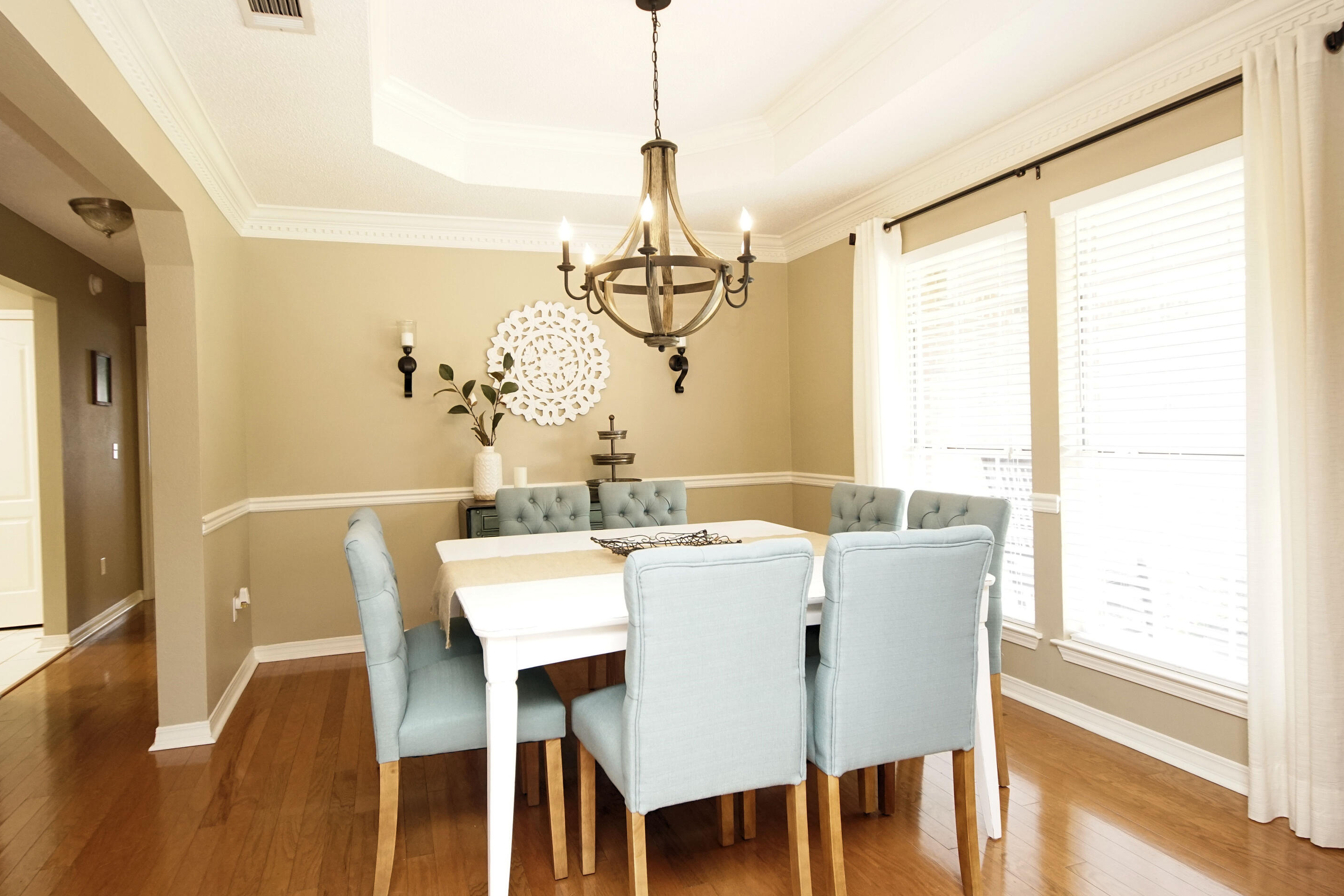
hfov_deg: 86.8
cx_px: 636
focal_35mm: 19
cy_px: 438
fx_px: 709
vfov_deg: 64.6
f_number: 4.5
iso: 2000
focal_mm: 12
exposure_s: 1/60
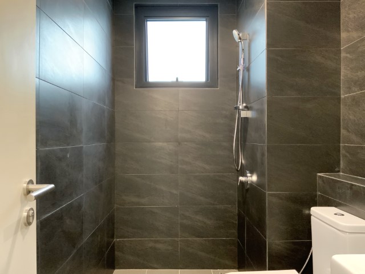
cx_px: 182
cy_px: 137
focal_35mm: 29
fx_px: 306
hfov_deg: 61.7
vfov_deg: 48.2
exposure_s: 1/33
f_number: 1.8
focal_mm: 3
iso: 250
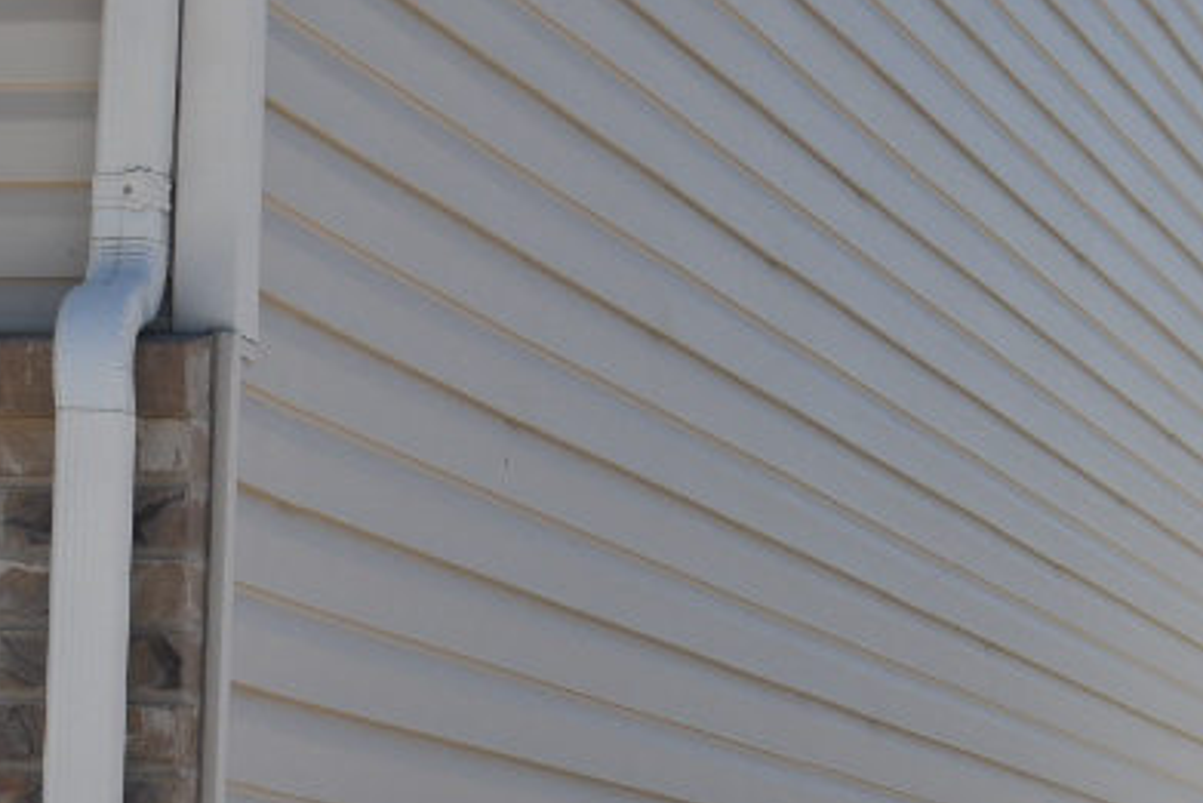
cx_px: 868
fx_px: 5816
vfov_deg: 7.9
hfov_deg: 11.8
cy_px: 741
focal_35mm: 174
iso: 200
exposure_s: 1/400
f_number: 10
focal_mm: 28
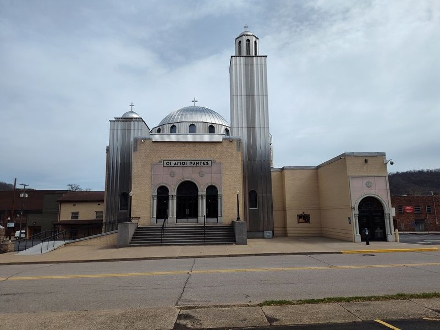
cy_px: 165
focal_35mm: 23
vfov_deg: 58.9
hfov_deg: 73.9
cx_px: 220
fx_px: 292
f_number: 1.8
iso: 100
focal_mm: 5.56
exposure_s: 1/2087
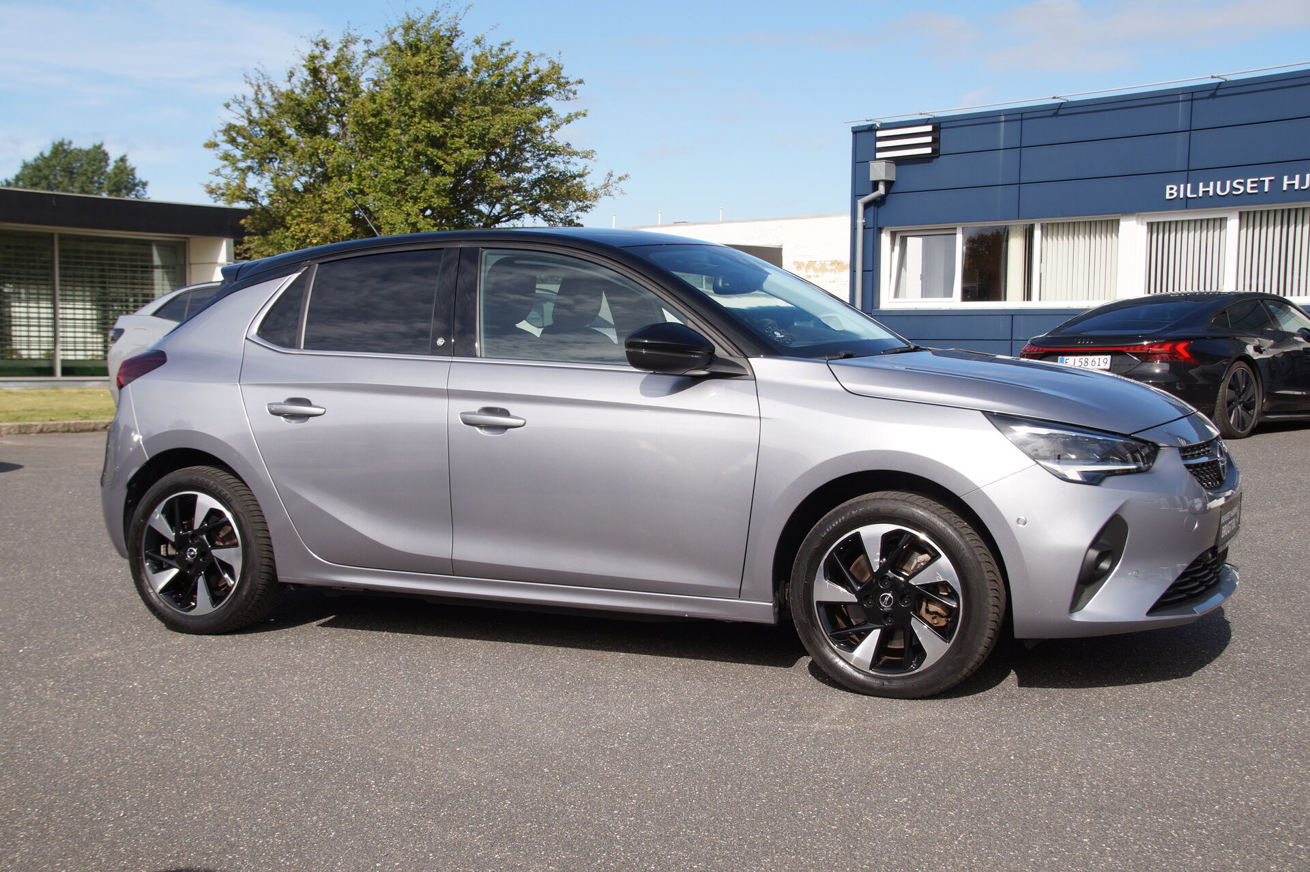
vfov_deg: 31.9
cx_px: 655
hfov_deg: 46.4
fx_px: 1527
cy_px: 436
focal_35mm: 42
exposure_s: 1/200
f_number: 8
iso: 100
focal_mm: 28
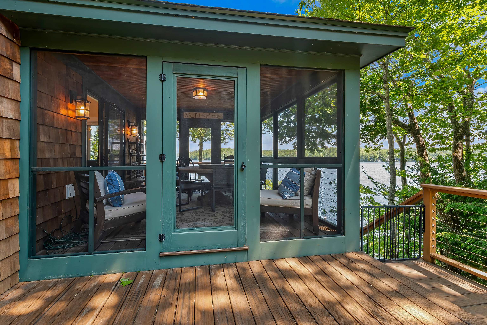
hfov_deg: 100.4
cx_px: 244
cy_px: 162
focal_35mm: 15
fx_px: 203
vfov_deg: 77.3
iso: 100
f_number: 9
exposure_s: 1/13
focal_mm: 10
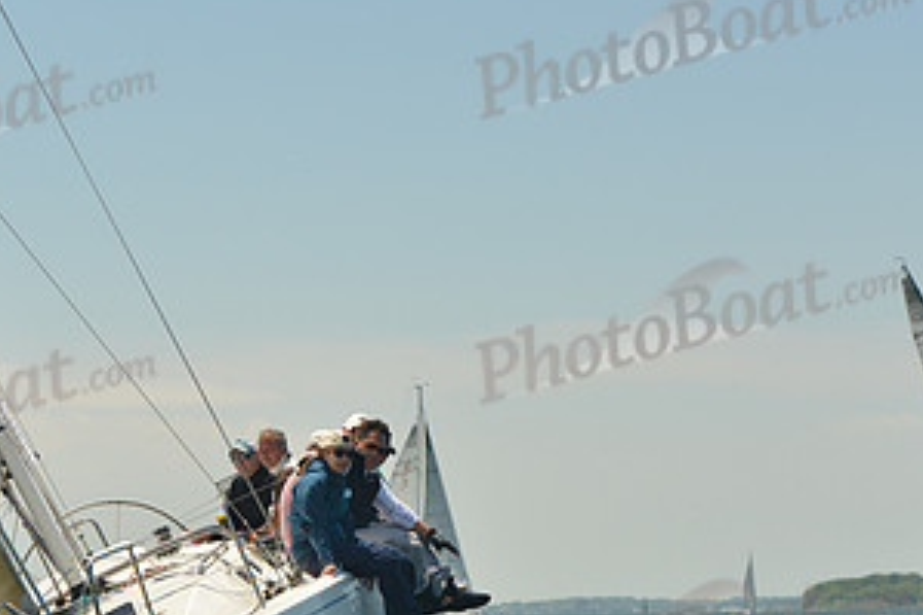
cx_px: 318
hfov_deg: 10.6
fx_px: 4971
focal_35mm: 194
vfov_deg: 7.1
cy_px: 527
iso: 400
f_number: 5.6
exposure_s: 1/800
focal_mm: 100
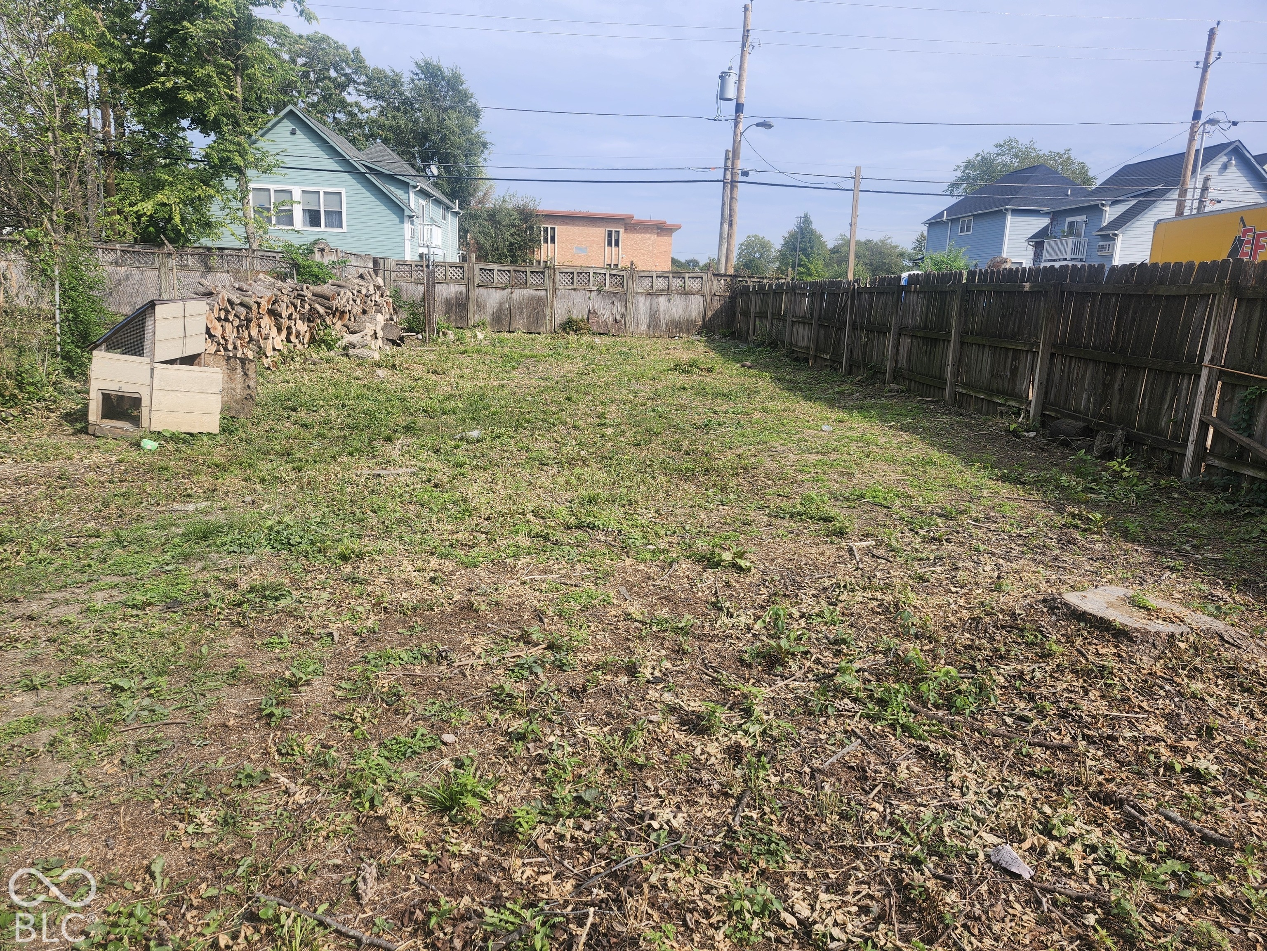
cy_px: 476
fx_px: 842
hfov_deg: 73.9
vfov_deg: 58.9
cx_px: 634
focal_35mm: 23
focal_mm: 5.54
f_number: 1.8
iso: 25
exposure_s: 1/1148
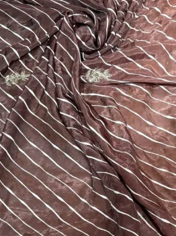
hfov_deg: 21.9
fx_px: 455
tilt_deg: -69.2
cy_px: 165
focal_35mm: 67
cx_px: 81
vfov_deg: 28.7
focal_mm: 5.96
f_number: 1.6
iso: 50
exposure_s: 1/100
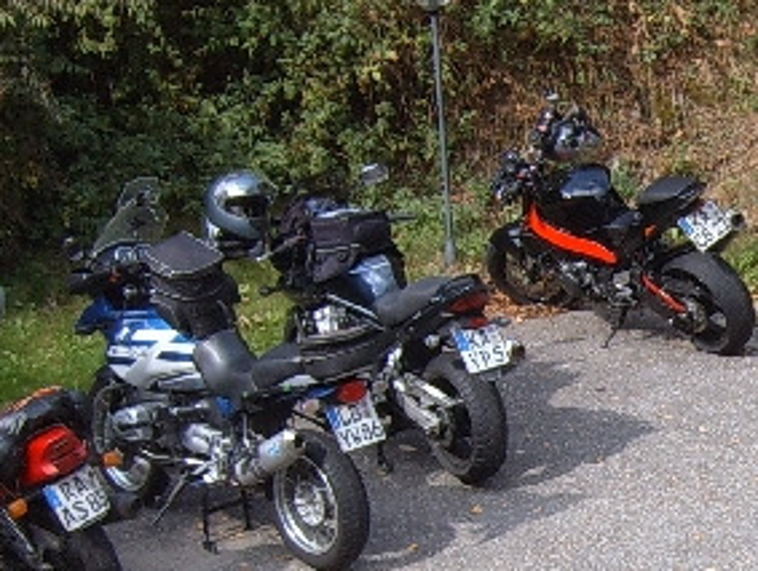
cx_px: 873
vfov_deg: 11.6
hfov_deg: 15.0
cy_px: 587
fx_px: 2785
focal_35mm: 127
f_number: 6.4
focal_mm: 7.5
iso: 50
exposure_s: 1/90
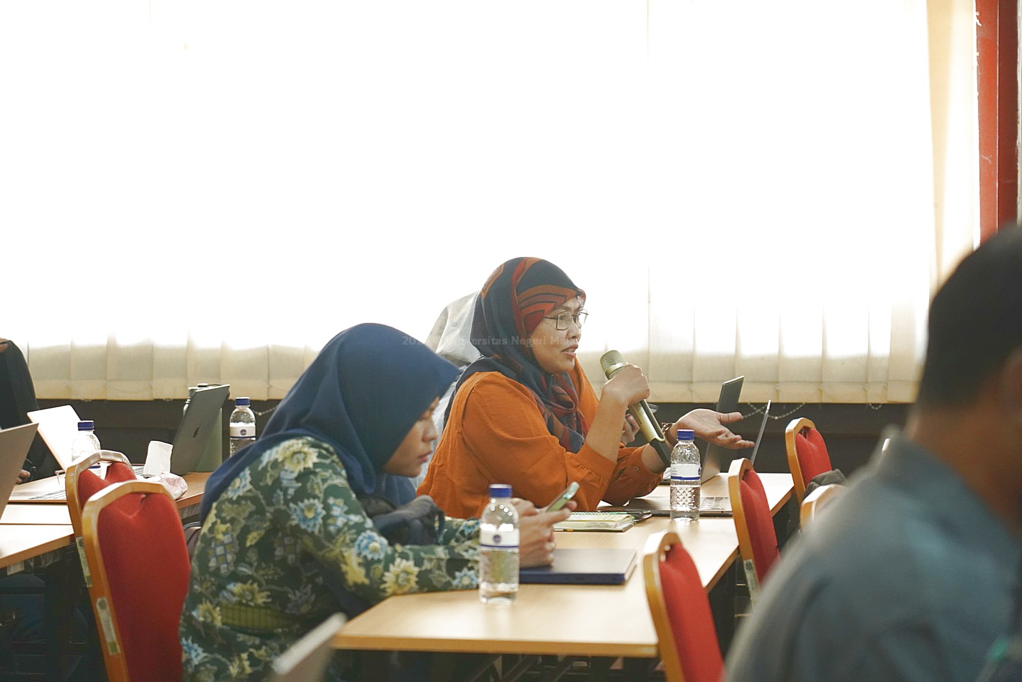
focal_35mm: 105
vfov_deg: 13.0
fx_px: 2981
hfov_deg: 19.5
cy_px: 341
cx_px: 511
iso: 6400
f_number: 4
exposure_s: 1/160
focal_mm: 105
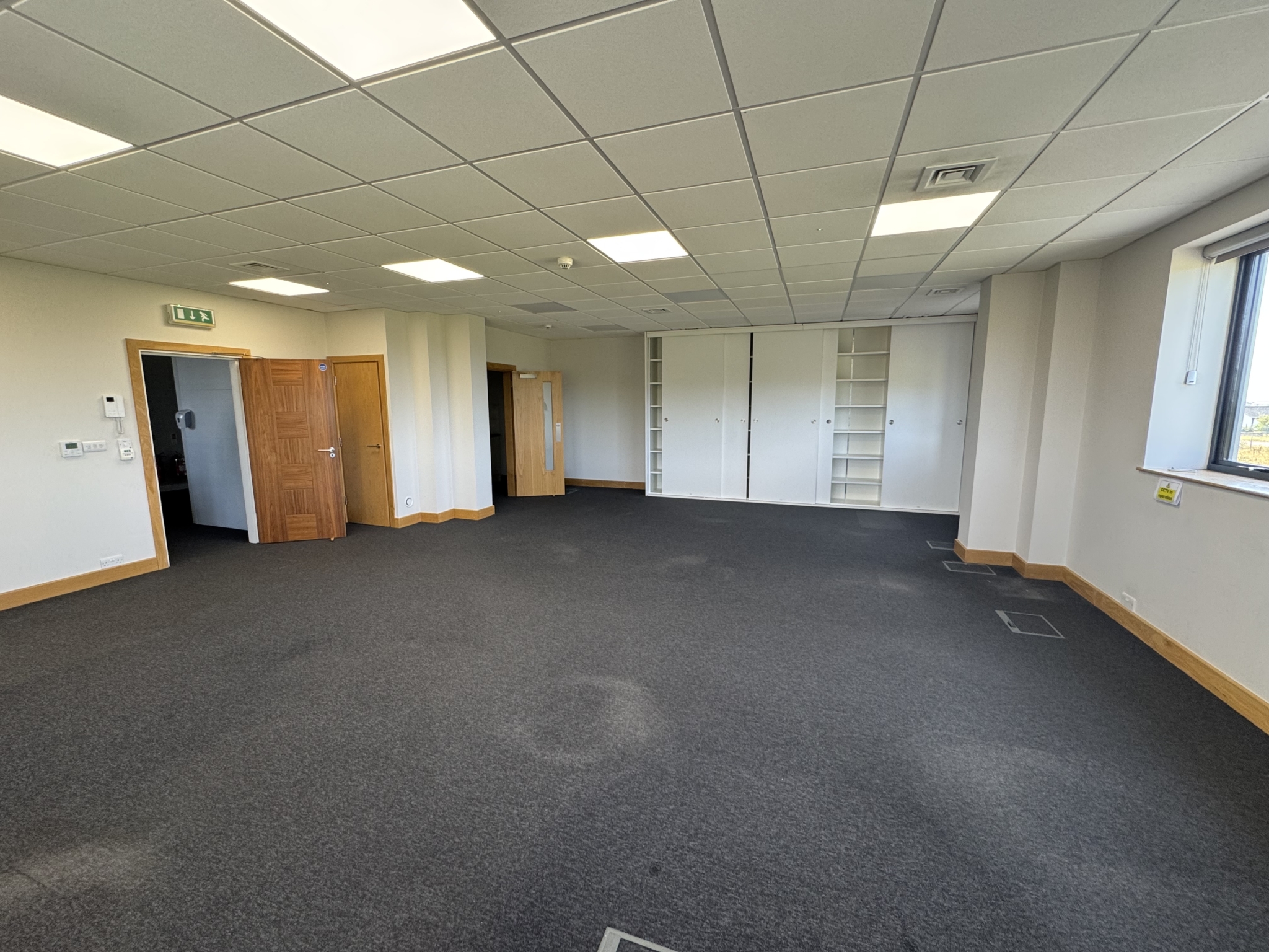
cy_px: 476
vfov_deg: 85.7
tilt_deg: -8.1
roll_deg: +0.0
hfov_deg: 102.1
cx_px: 634
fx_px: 513
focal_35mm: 14
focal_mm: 2.22
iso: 125
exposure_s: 1/100
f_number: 2.2
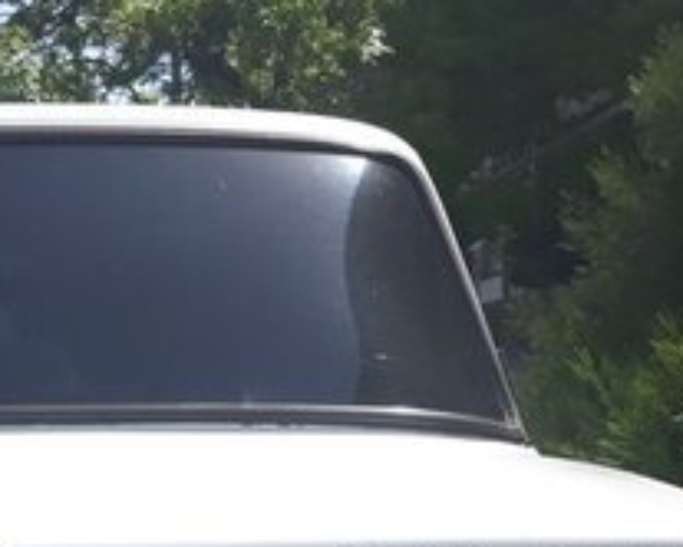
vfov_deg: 17.3
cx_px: -3
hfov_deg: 21.9
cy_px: 697
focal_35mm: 84
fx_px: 1700
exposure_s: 1/1372
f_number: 1.7
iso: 40
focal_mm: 3.71
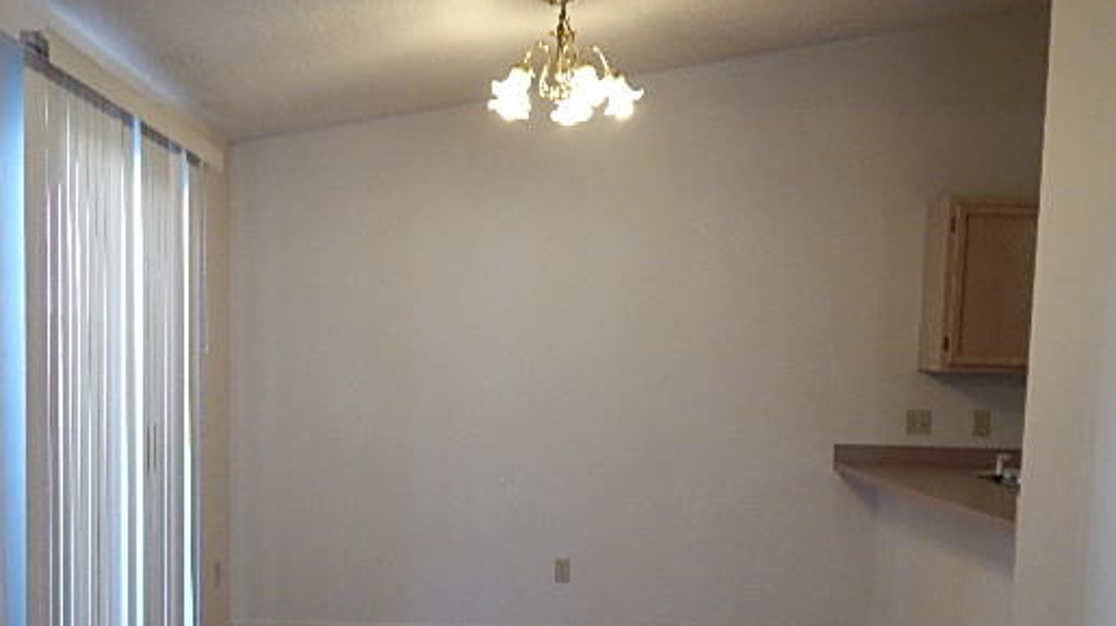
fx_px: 1242
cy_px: 479
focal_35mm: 42
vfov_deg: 27.8
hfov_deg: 48.3
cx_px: 501
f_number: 3.2
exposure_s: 1/30
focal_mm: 5.6
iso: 400
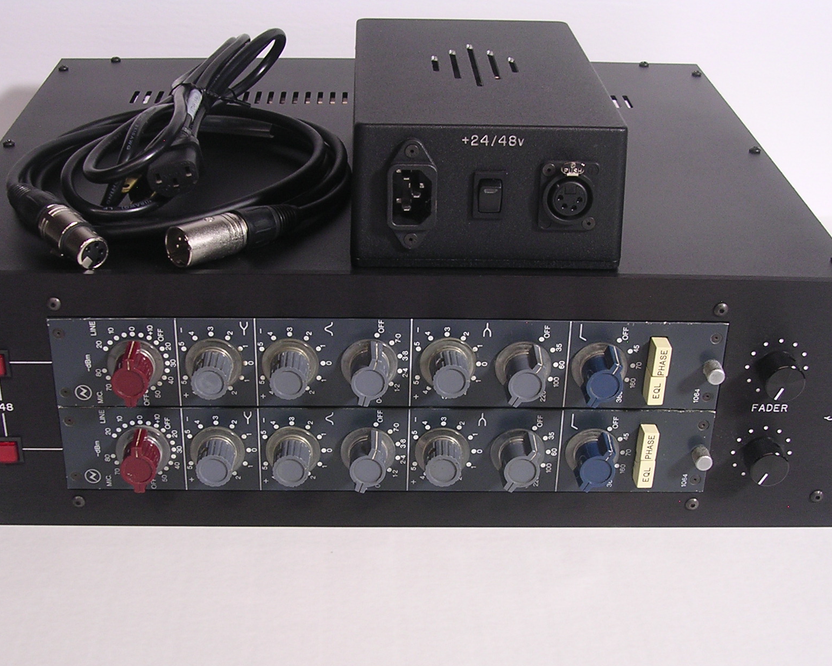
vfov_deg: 28.5
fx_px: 1305
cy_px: 410
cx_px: 377
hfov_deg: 35.3
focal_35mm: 53
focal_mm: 6.2
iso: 100
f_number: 2.9
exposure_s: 1/9.3
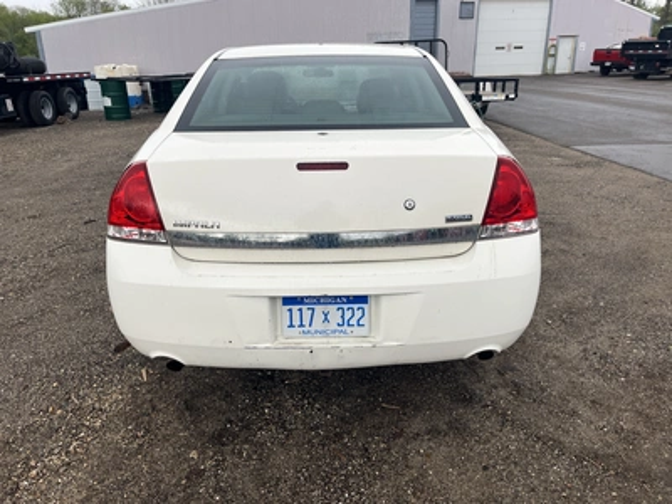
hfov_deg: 67.3
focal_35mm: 26
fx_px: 505
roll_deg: +1.1
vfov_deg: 53.1
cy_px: 252
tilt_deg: -18.8
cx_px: 336
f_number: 1.6
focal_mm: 5.1
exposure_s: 1/381
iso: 50
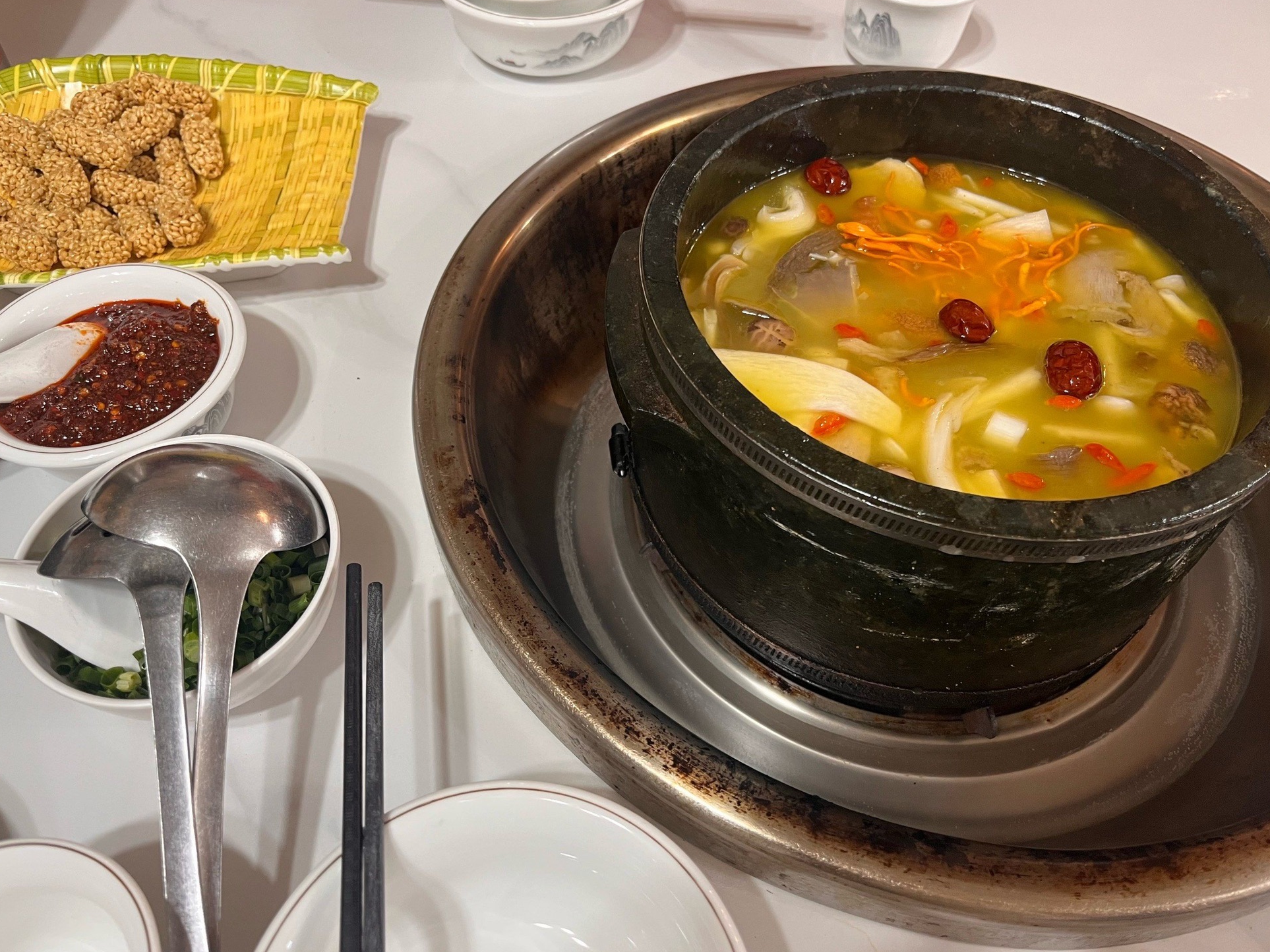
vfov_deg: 51.3
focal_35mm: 27
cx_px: 619
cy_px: 474
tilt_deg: -52.3
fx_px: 990
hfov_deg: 65.3
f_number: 1.6
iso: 200
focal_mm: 5.1
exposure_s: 1/50
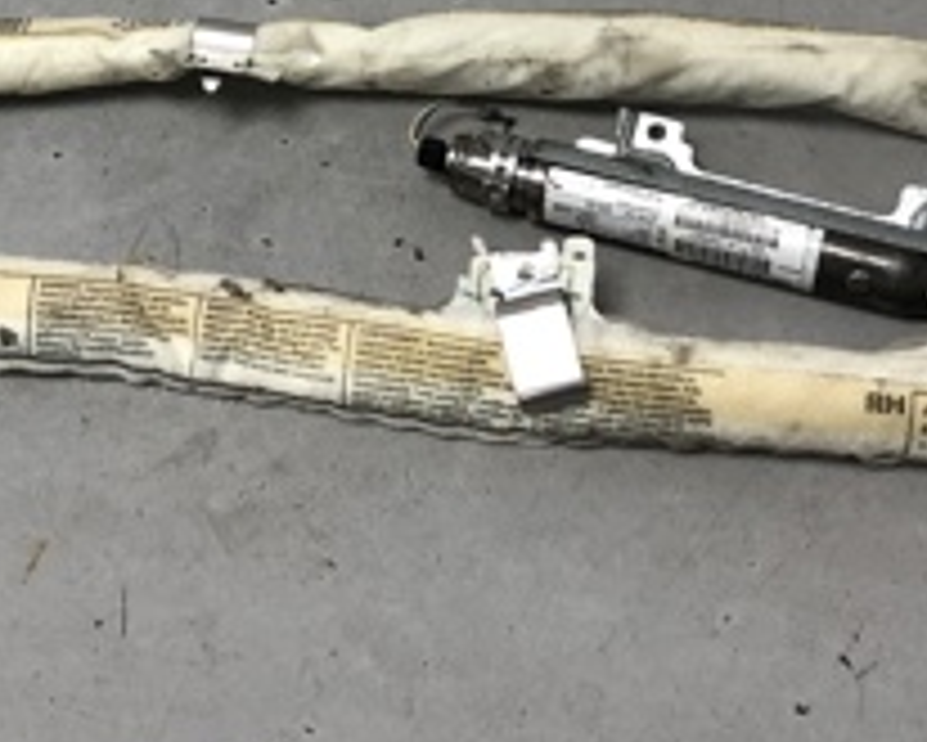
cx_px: 171
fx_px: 2333
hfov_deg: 22.1
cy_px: -63
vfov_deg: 17.5
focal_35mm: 85
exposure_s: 1/33
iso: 25
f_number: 1.8
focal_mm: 4
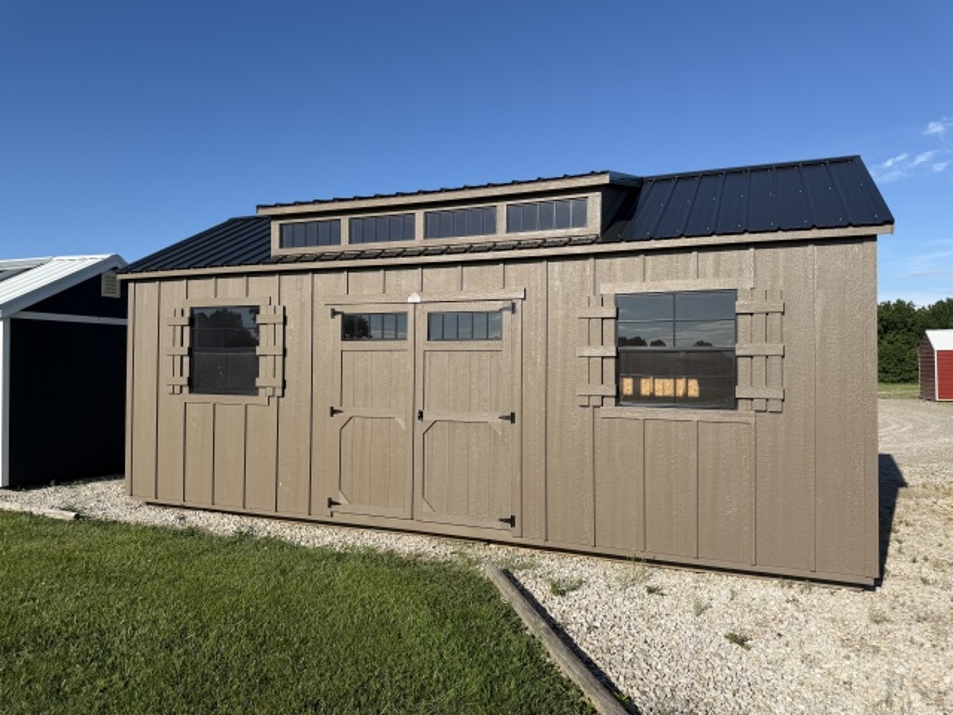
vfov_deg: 56.8
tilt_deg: +0.3
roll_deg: +1.0
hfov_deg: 71.6
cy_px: 358
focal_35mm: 24
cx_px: 476
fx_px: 661
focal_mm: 6.76
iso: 80
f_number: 1.78
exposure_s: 1/6173
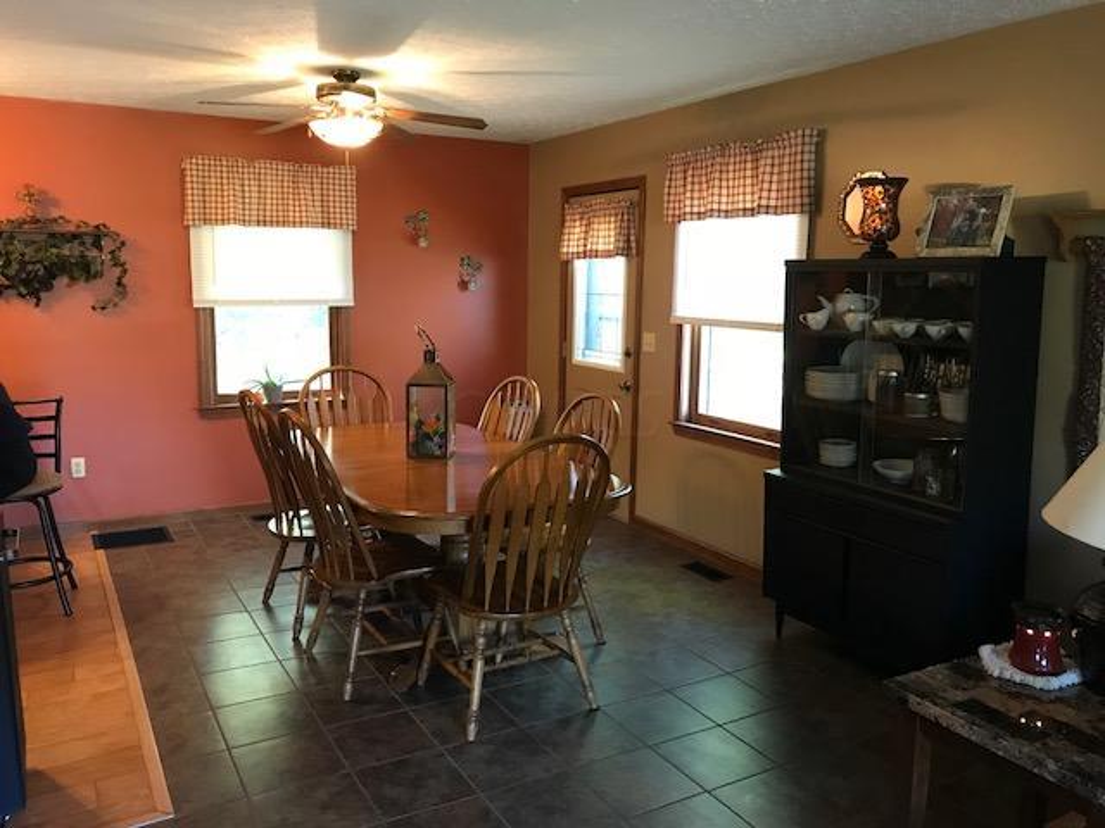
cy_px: 414
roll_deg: -0.9
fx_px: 894
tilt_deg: -8.1
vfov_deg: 49.7
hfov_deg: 63.4
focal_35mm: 28
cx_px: 552
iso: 80
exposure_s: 1/15
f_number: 1.8
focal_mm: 3.99
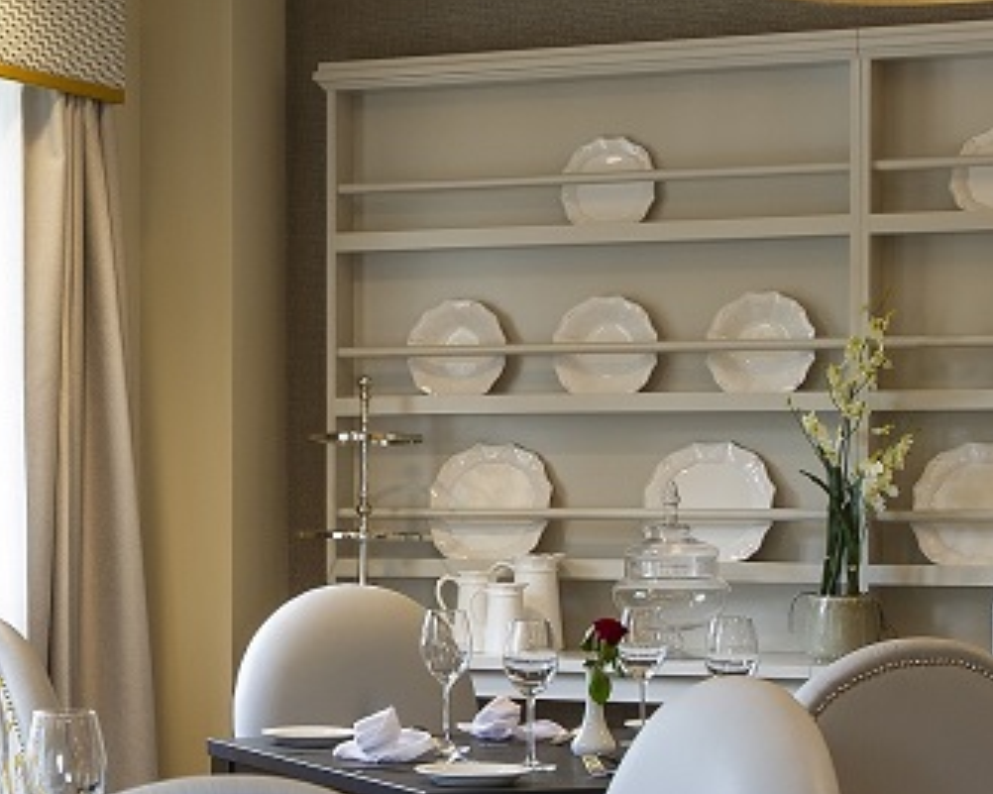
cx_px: -21
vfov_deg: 13.0
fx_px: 3467
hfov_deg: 16.0
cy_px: 520
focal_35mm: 118
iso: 200
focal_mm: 35
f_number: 8
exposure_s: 1/10
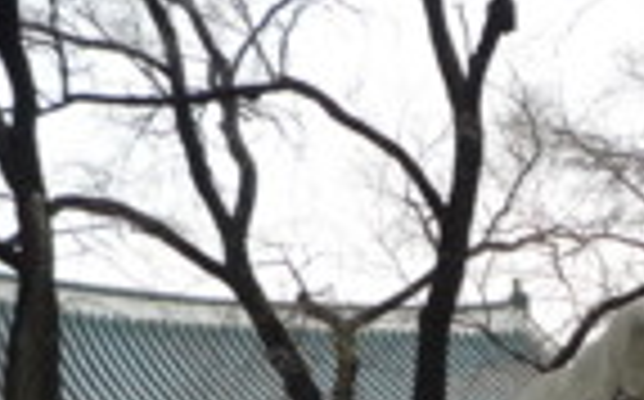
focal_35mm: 97
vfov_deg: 12.8
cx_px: 513
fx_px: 1700
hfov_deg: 21.2
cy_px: 571
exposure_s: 1/160
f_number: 2.8
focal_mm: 4.4
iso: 100
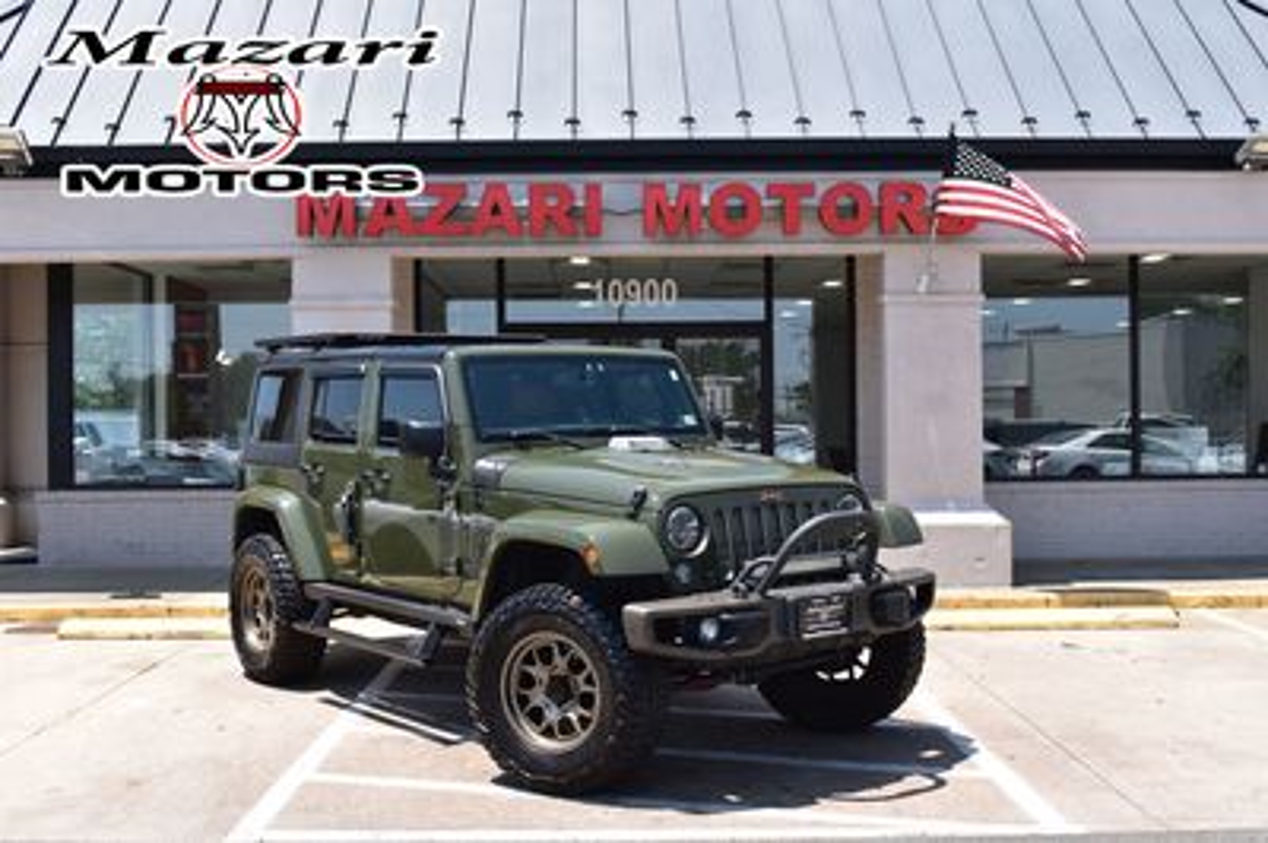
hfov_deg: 48.0
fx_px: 1425
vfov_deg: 33.0
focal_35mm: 40
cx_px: 634
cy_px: 422
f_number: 11
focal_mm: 27
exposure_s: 1/320
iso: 400
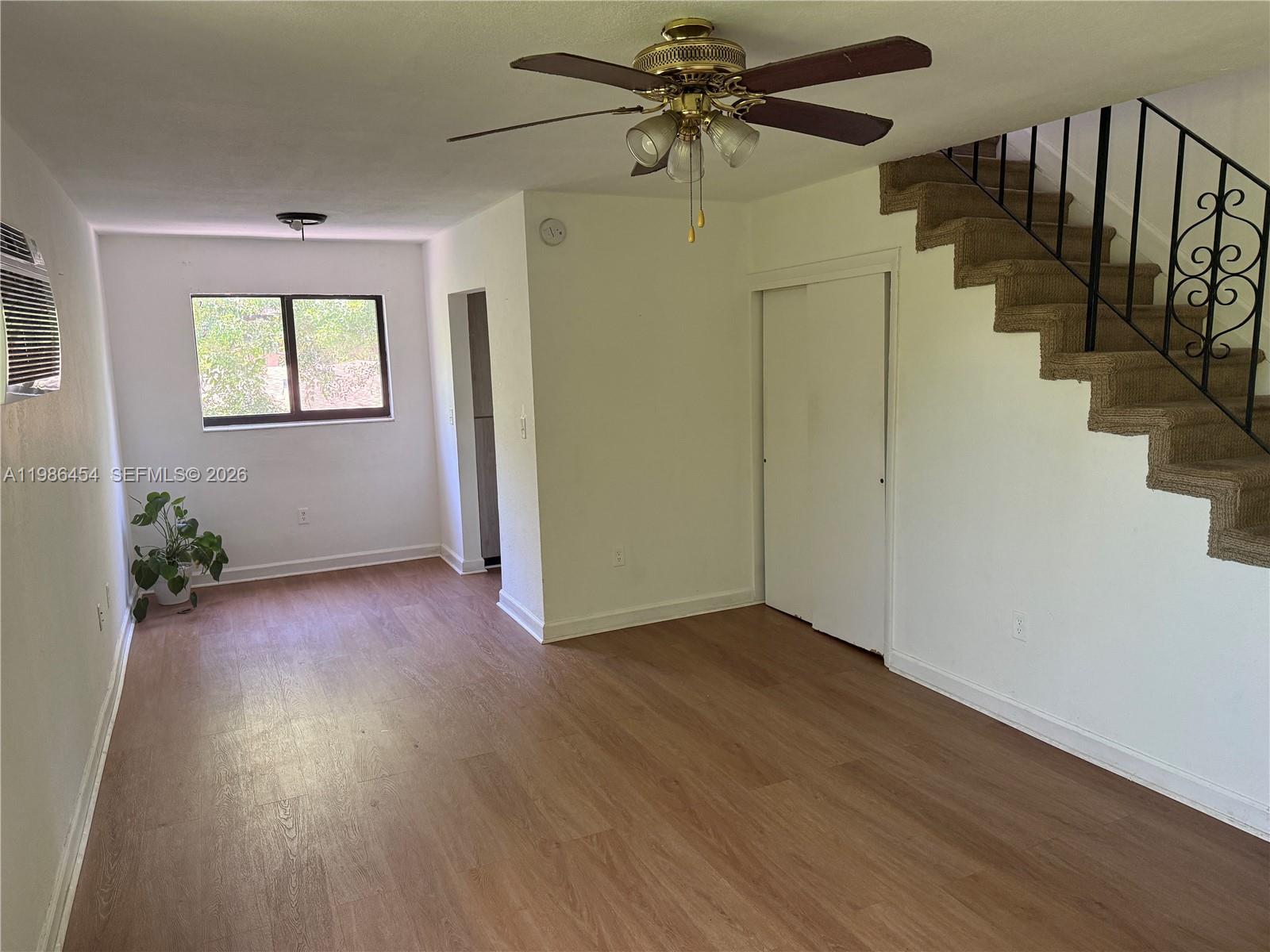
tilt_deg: -8.8
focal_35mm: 24
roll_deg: +1.6
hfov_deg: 71.6
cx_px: 635
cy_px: 476
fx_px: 881
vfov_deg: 56.8
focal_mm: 6.76
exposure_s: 1/60
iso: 250
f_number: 1.78
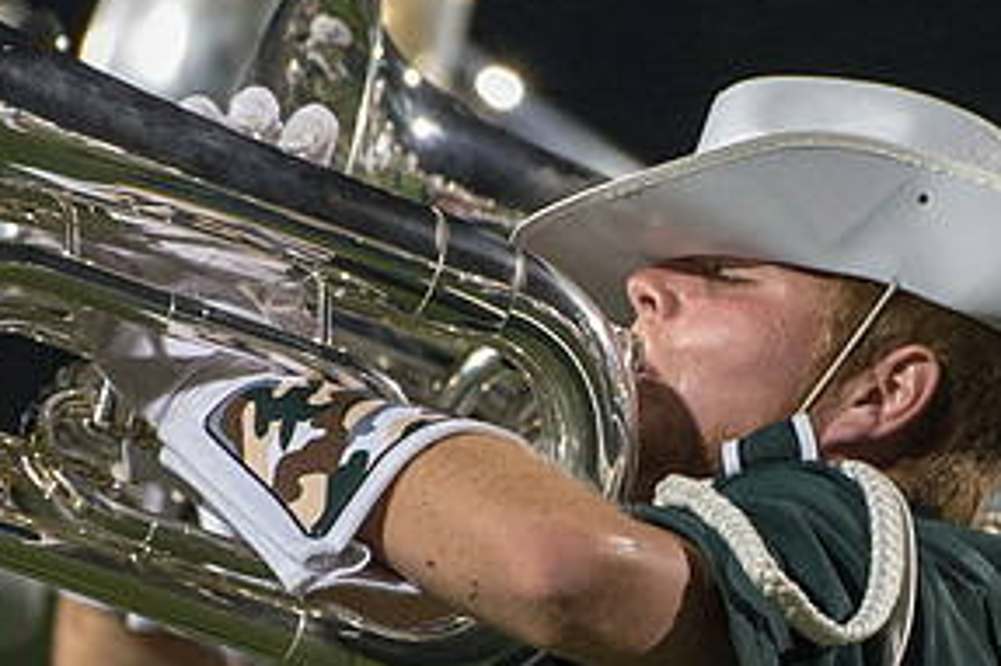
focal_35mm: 869
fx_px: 24148
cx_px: 811
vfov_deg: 1.6
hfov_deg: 2.4
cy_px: 451
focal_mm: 195
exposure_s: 1/160
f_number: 5.3
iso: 3200
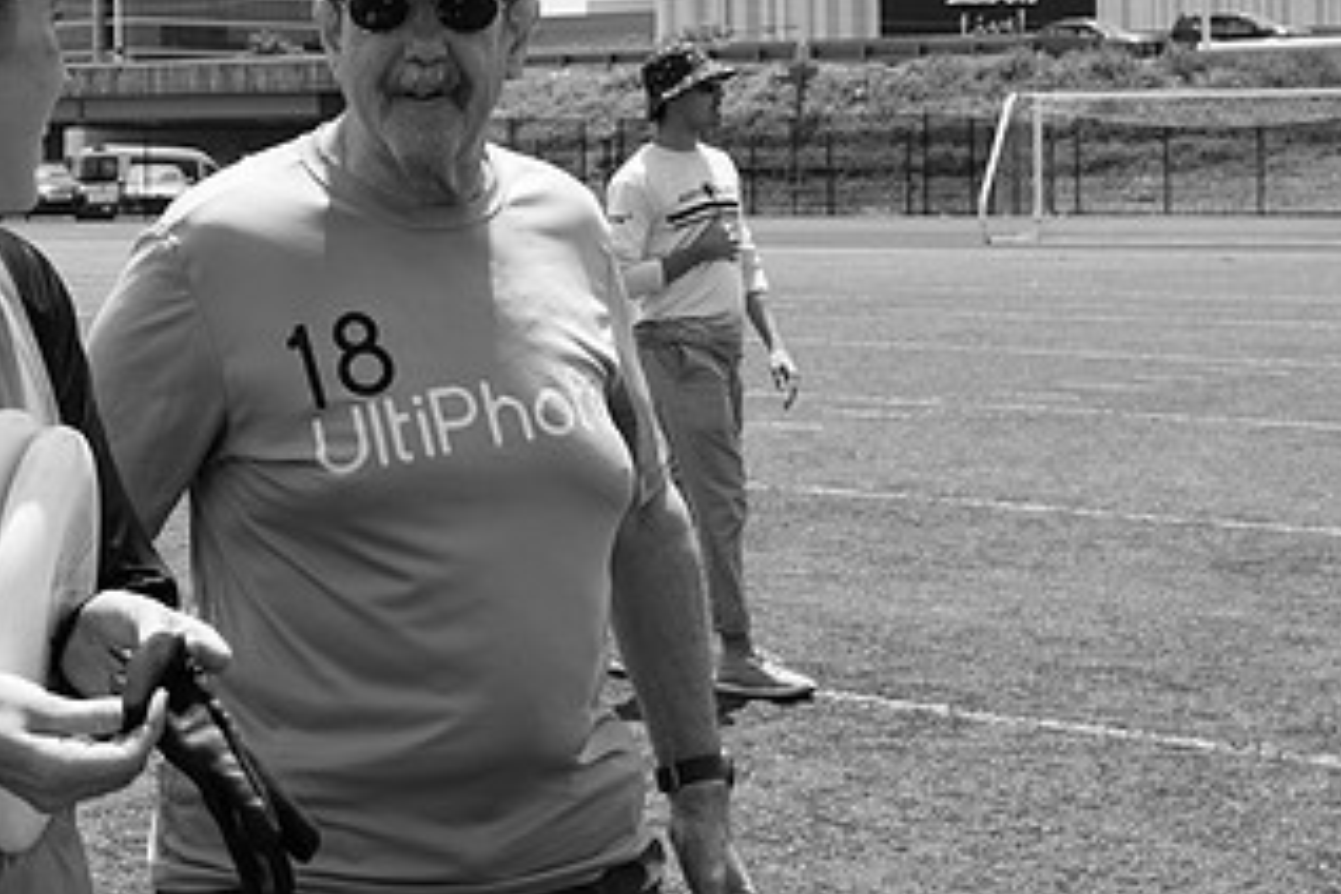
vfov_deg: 14.8
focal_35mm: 91
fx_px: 3389
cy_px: 57
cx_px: 64
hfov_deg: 21.7
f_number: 5
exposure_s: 1/800
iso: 200
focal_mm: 23
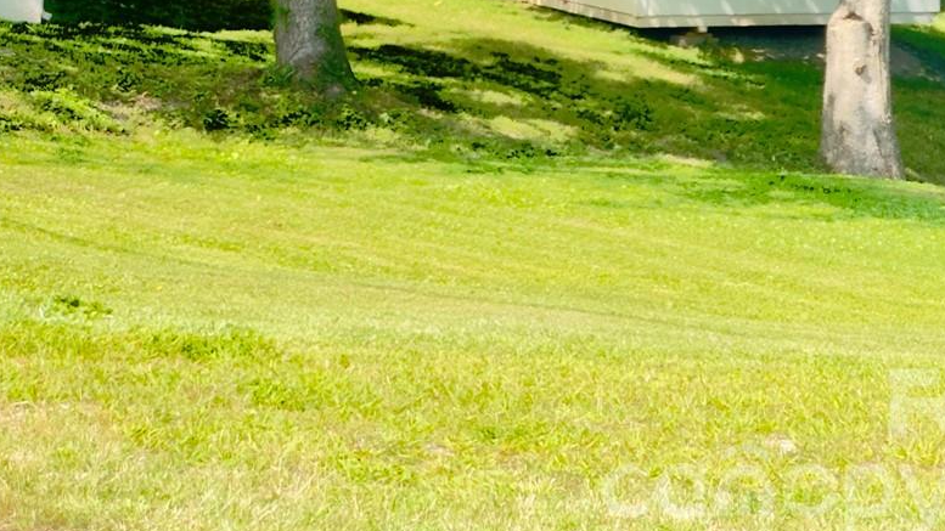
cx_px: 45
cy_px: -337
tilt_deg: -1.9
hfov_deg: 9.7
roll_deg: -0.9
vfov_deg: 5.4
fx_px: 5538
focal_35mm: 221
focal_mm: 9
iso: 40
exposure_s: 1/99
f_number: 2.8
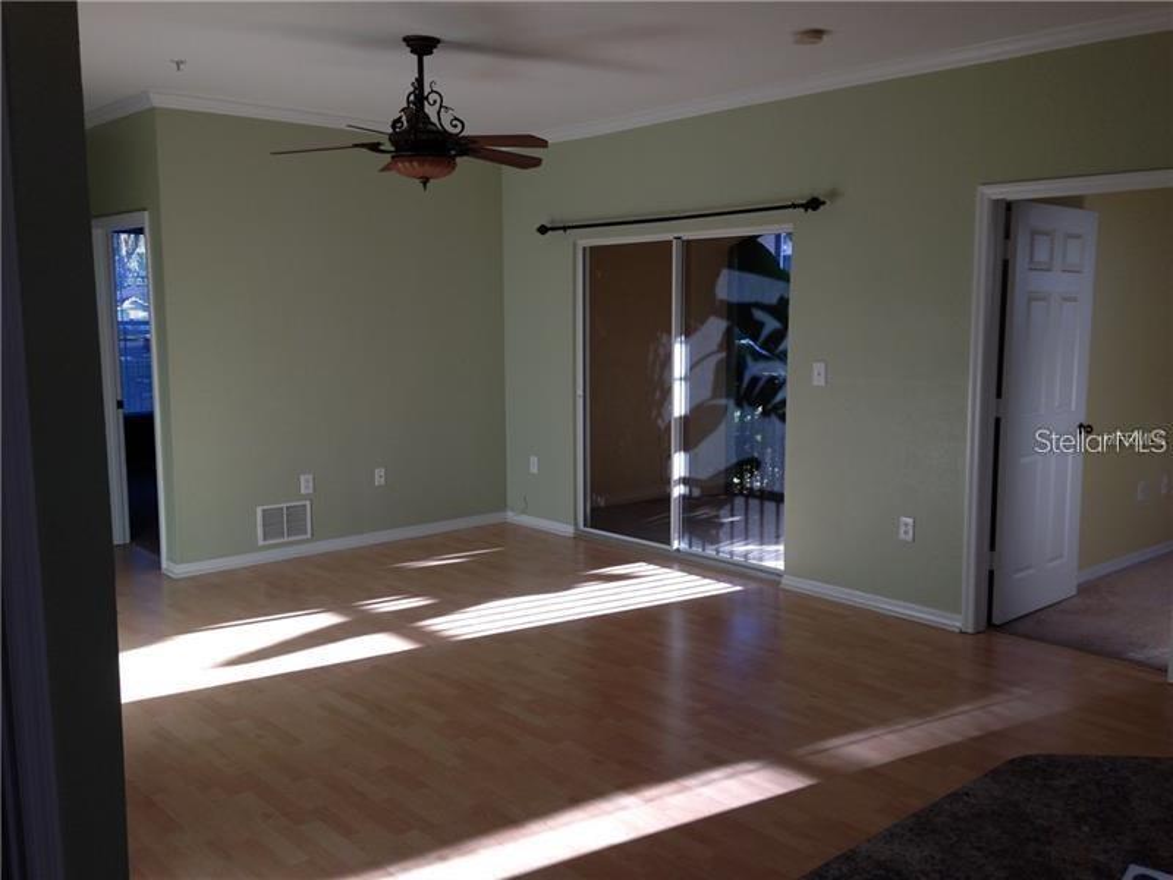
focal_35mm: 33
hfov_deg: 55.4
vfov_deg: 42.9
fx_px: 1118
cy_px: 440
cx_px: 586
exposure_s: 1/44
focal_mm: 4.12
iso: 50
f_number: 2.4
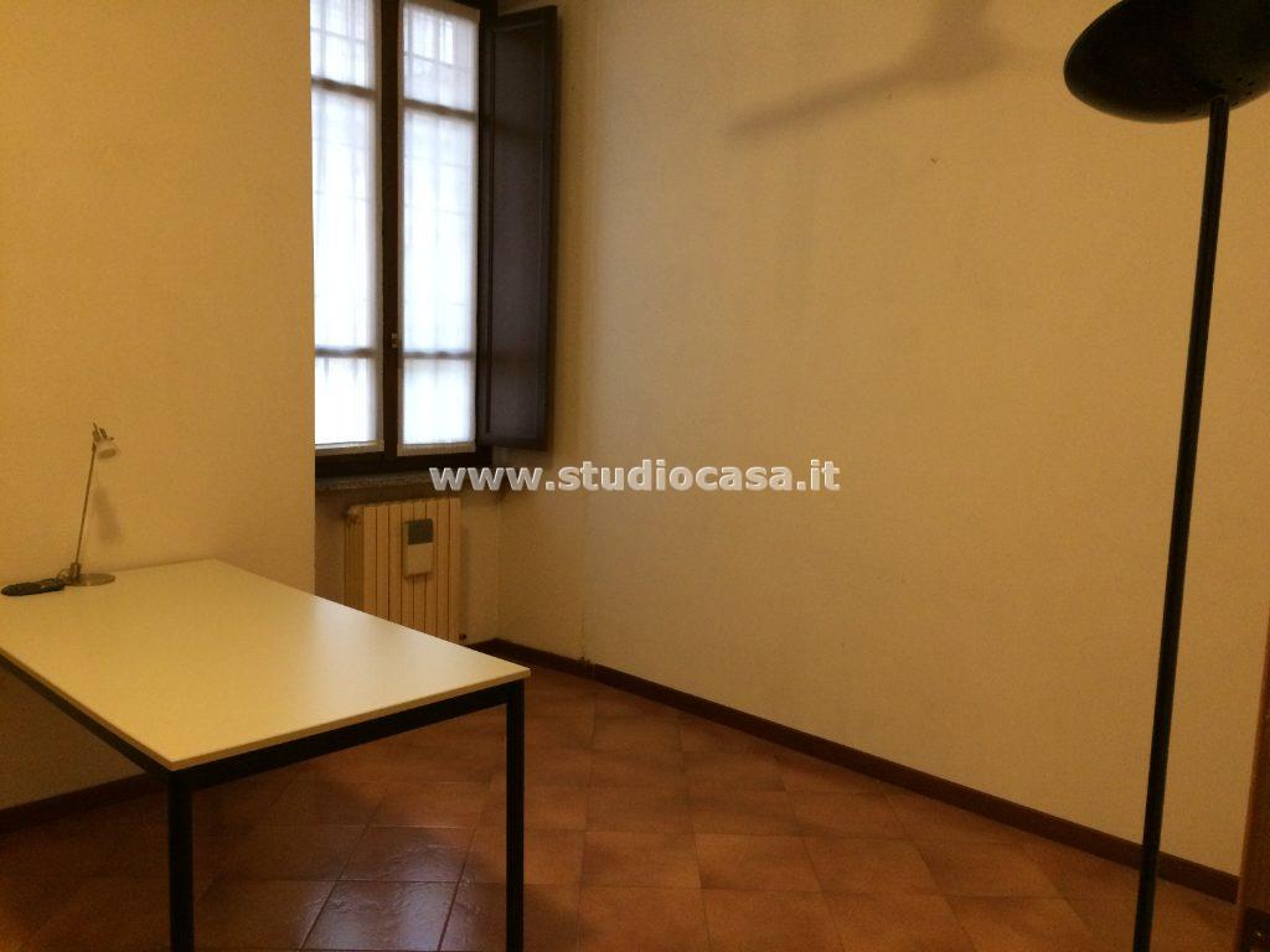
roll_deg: -2.4
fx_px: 1064
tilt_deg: -9.1
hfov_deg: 61.7
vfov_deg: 48.2
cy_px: 476
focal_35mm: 29
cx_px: 635
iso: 250
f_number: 2.2
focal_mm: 4.15
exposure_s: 1/25
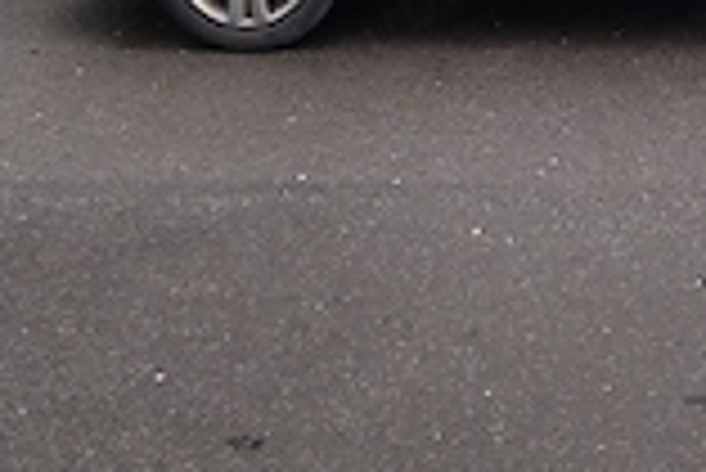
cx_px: 625
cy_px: -297
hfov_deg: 26.5
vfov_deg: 16.3
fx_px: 1453
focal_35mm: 74
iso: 100
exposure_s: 1/100
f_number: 1.65
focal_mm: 6.19
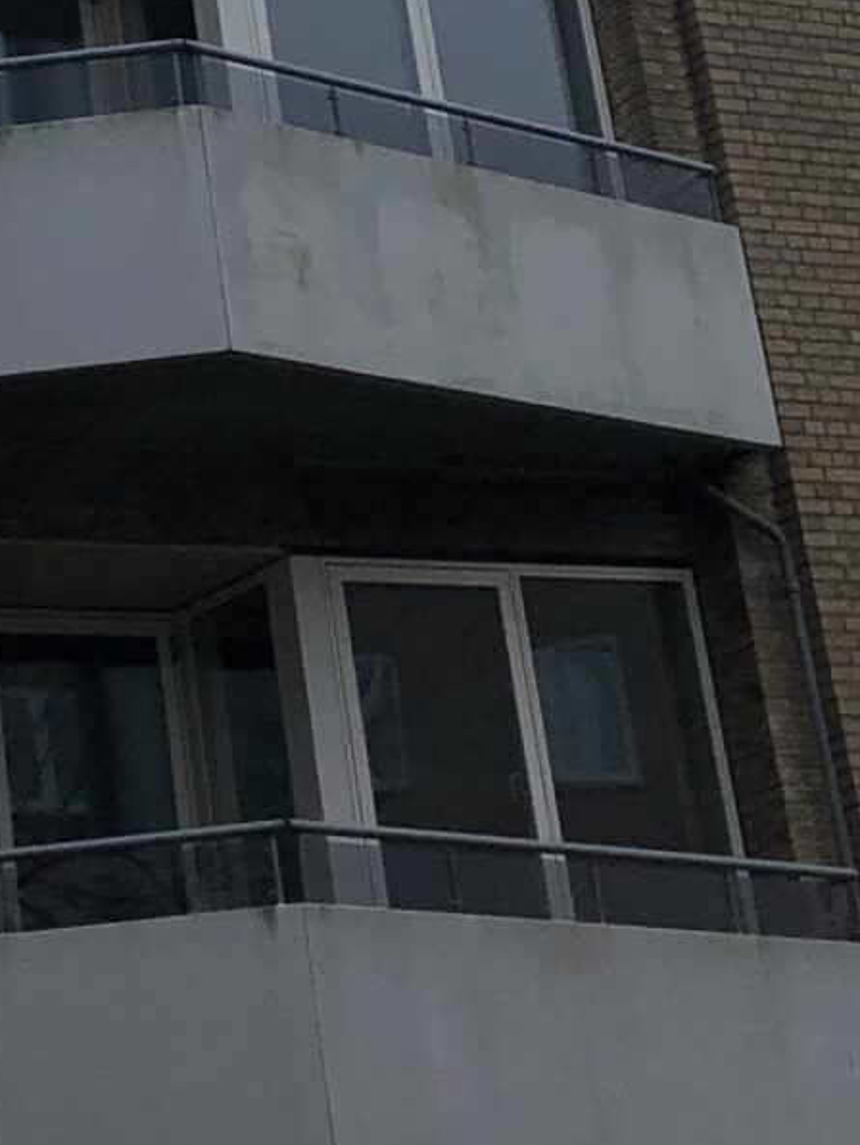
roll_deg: +6.4
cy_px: -898
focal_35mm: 120
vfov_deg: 14.5
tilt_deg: +35.3
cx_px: -152
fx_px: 3974
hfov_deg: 12.1
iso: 20
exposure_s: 1/2288
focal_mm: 3.99
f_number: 1.8
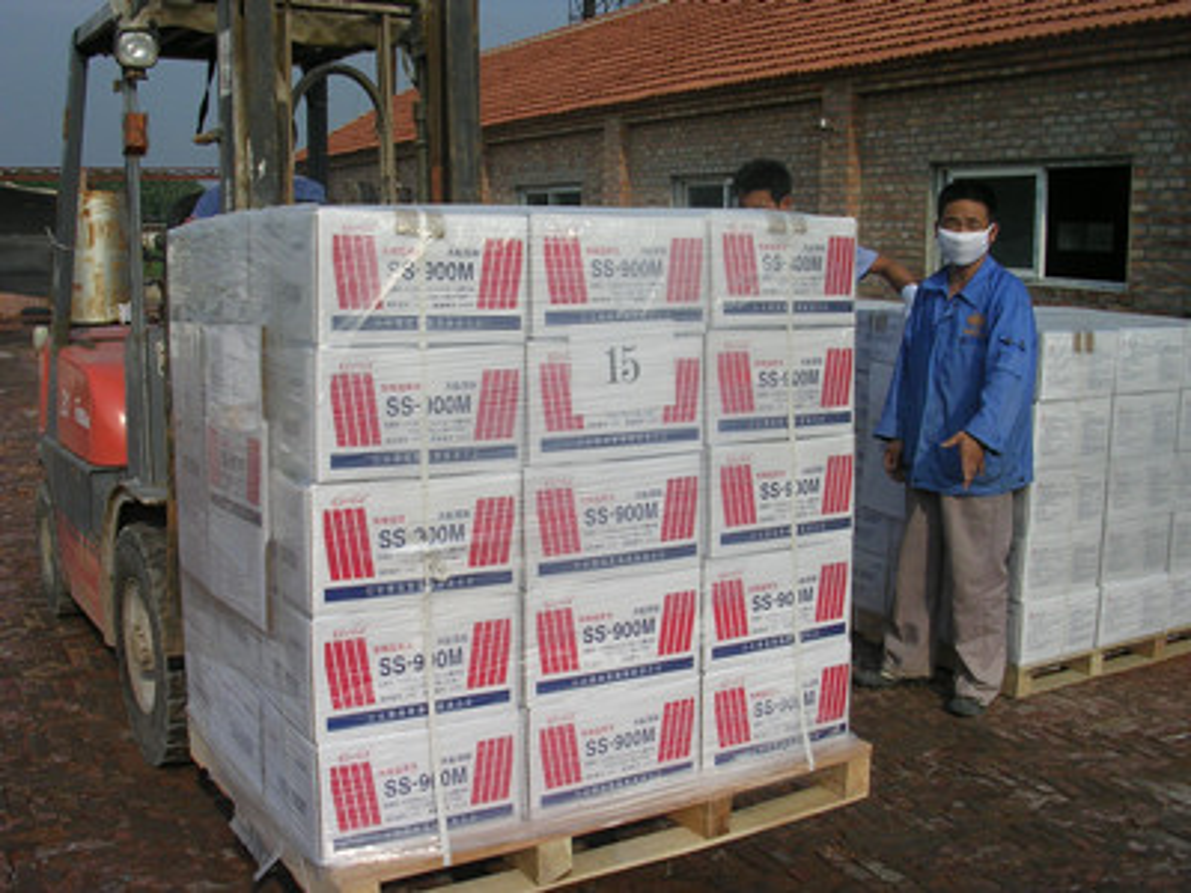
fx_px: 1307
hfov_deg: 49.0
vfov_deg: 37.7
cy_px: 446
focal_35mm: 38
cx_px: 596
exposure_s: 1/577
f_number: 5.6
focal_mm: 5.8
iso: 50
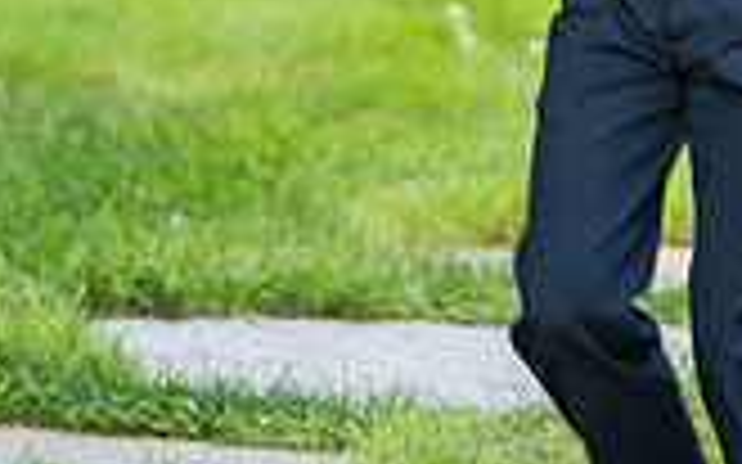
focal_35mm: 666
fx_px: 13463
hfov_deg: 3.2
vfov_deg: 2.0
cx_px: 648
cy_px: -104
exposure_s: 1/100
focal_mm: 160
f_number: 4.5
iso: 400
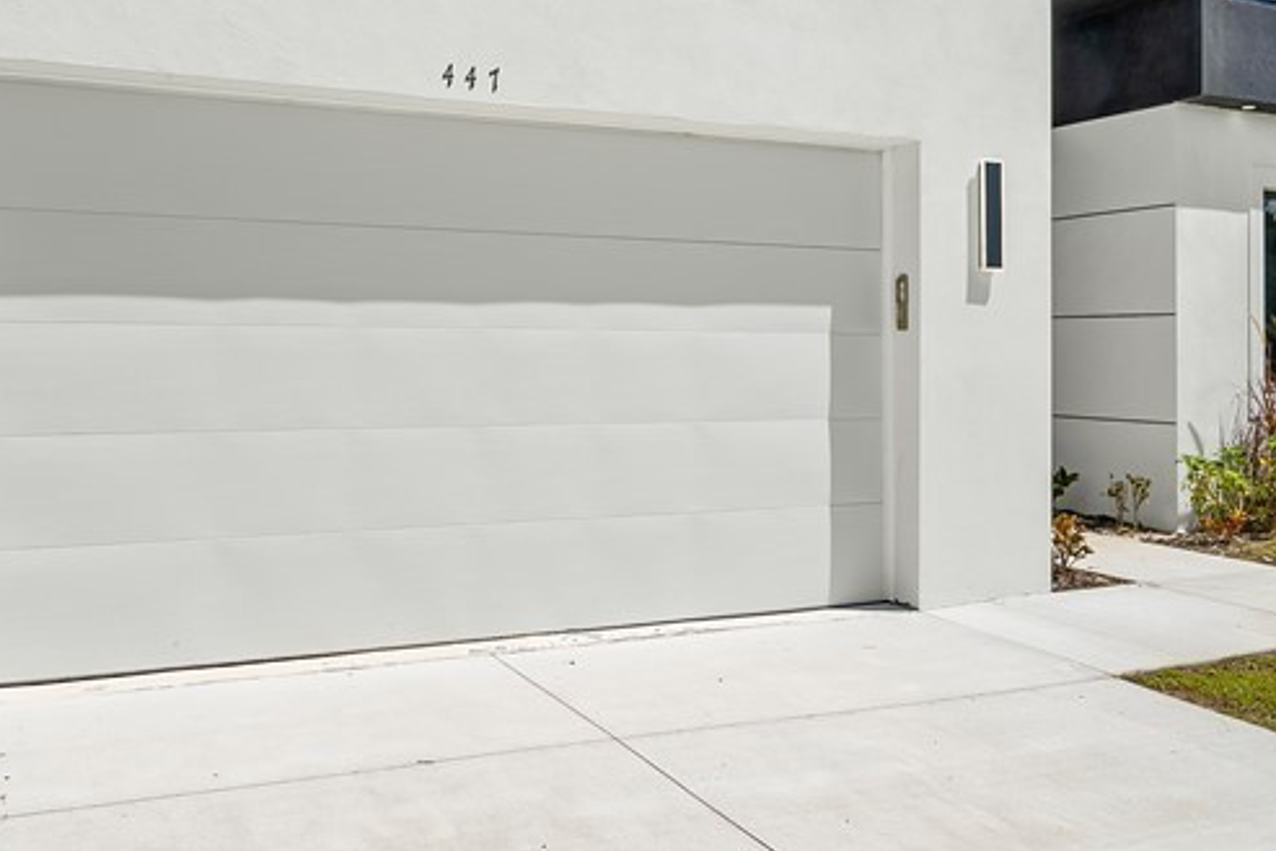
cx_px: 503
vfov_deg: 39.8
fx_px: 1170
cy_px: 344
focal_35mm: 33
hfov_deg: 56.7
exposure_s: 1/320
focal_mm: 15
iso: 200
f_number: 9
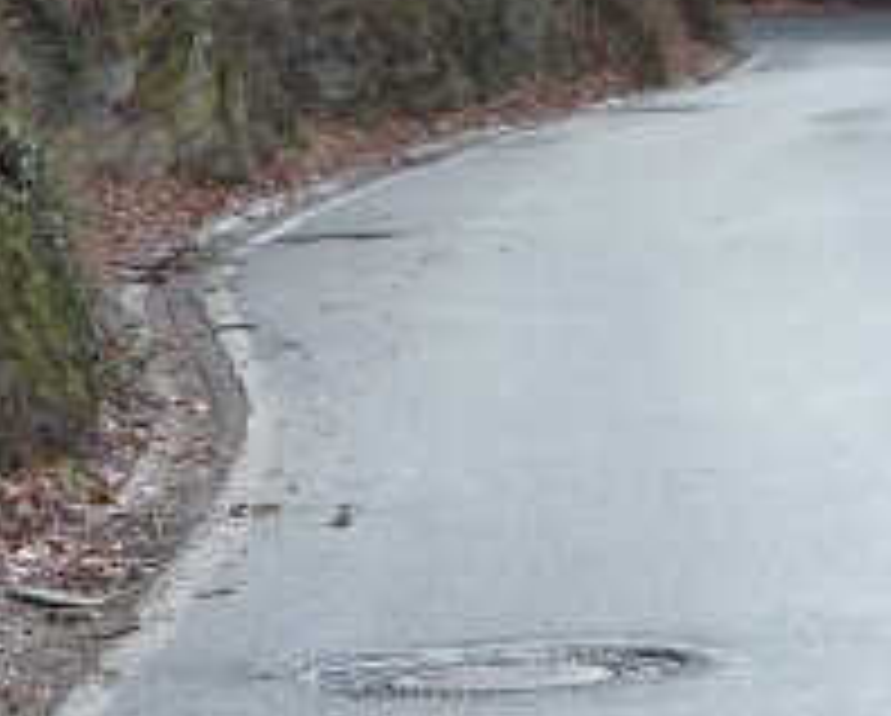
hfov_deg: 8.0
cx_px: 212
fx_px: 6391
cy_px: 108
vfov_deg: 6.4
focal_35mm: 242
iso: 80
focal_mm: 7.9
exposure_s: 1/50
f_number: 3.8
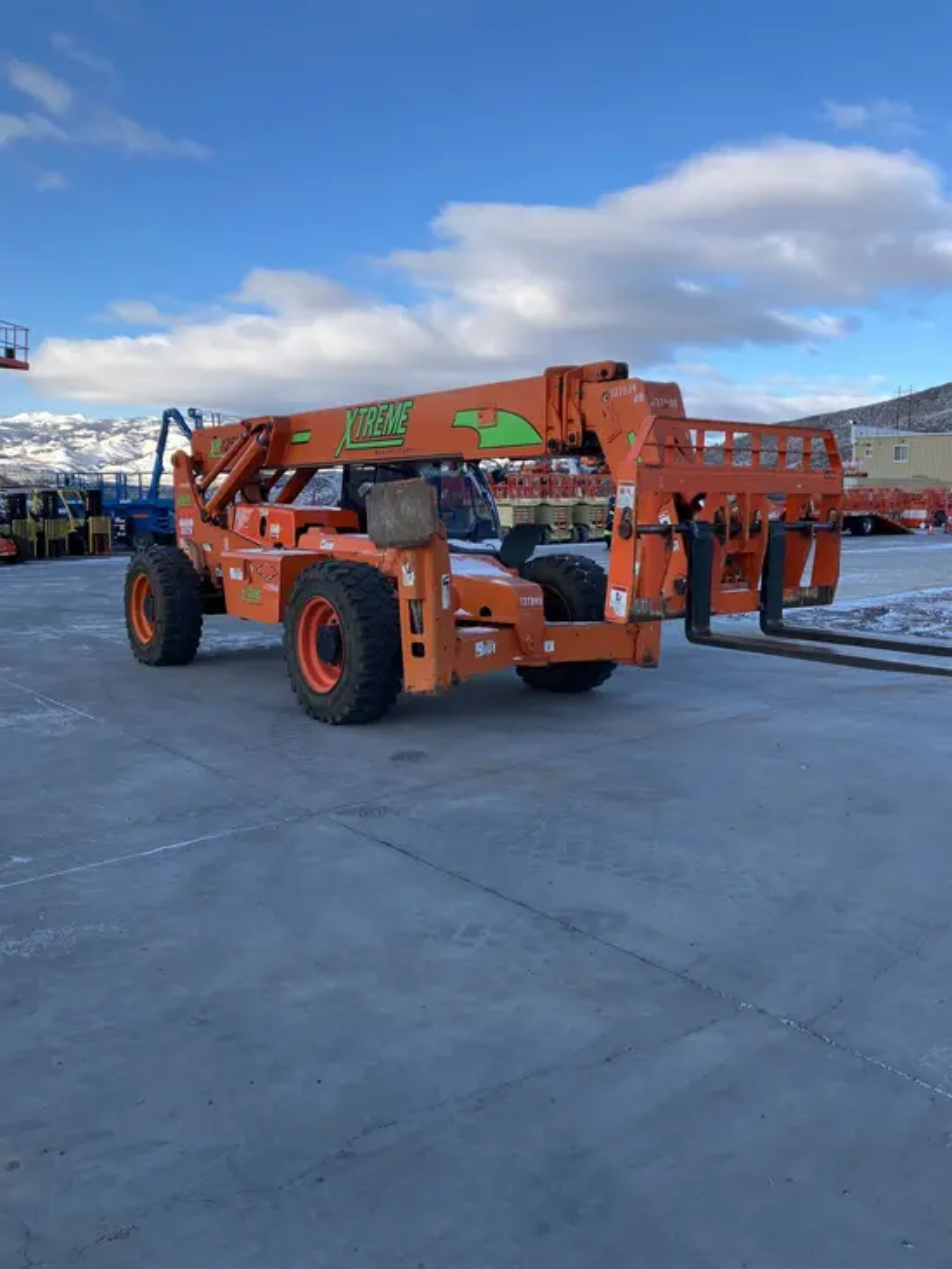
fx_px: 1026
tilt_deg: -6.5
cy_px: 634
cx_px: 476
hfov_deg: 49.8
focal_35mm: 28
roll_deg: -1.8
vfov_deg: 63.4
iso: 32
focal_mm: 3.99
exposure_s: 1/747
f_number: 1.8
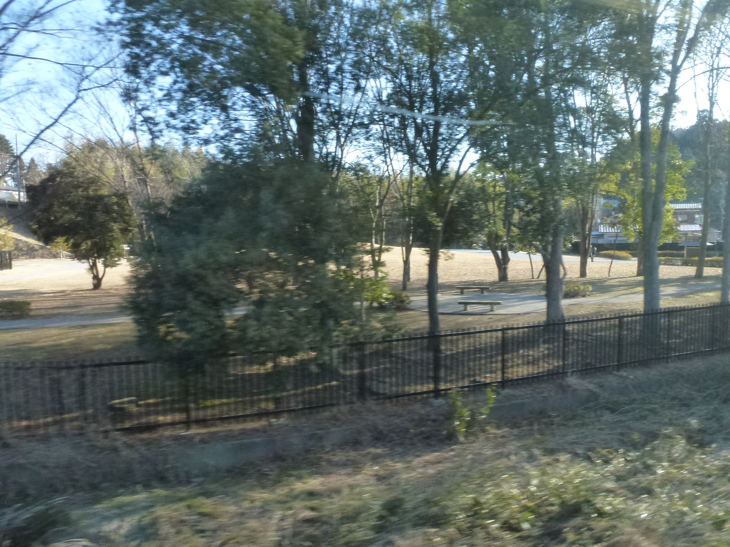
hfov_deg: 71.6
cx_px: 365
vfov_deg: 56.8
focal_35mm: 24
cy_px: 274
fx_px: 506
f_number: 4
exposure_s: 1/250
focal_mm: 4.3
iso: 400
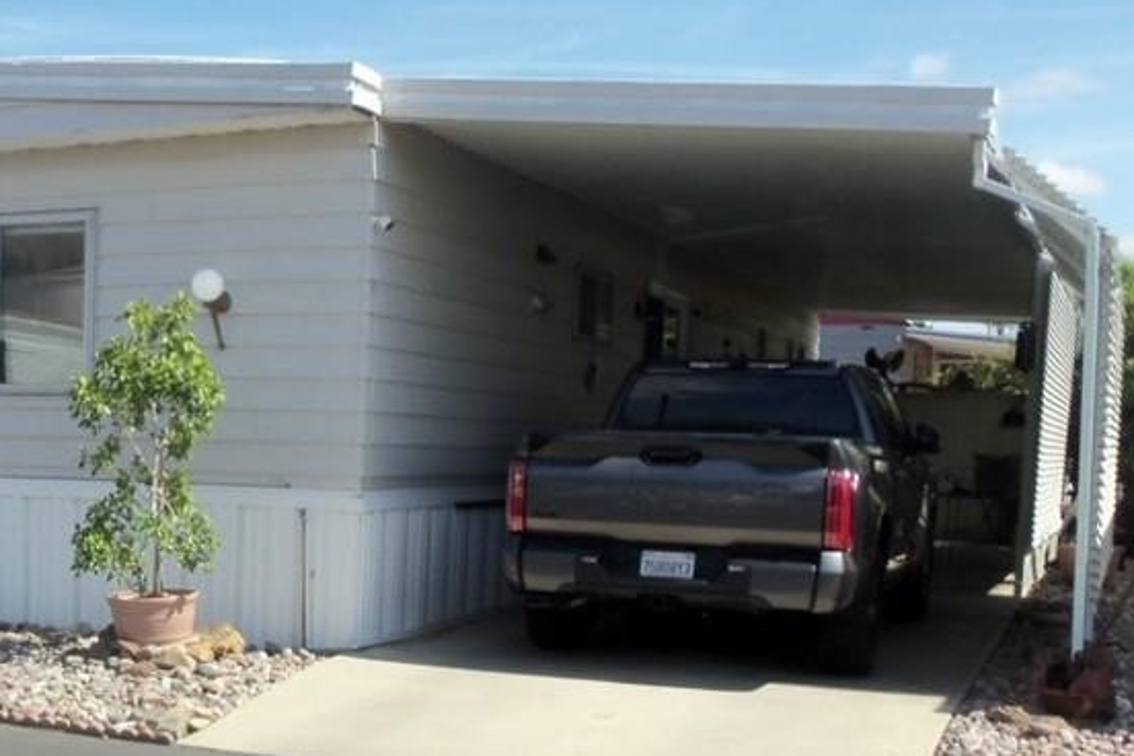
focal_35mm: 56
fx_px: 1764
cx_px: 160
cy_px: 631
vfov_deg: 23.7
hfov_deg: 34.1
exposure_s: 1/100
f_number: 8.6
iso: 80
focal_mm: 5.2
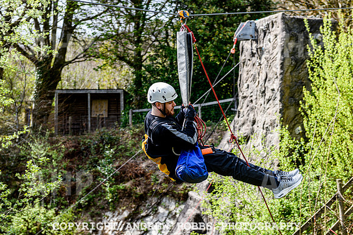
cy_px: 118
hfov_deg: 28.8
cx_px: 176
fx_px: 686
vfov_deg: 19.4
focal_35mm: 70
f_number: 5
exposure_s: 1/400
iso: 160
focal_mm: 70
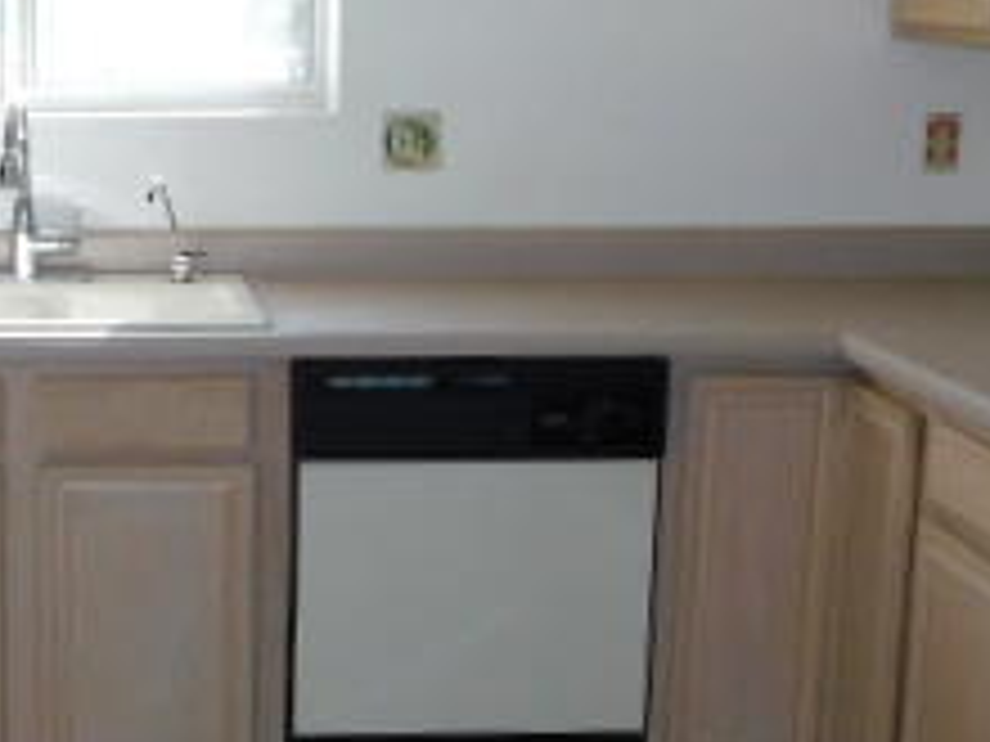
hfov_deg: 27.5
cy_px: 283
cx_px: 27
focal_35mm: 67
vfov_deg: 21.9
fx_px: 1916
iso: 125
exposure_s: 1/125
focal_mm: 4
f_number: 3
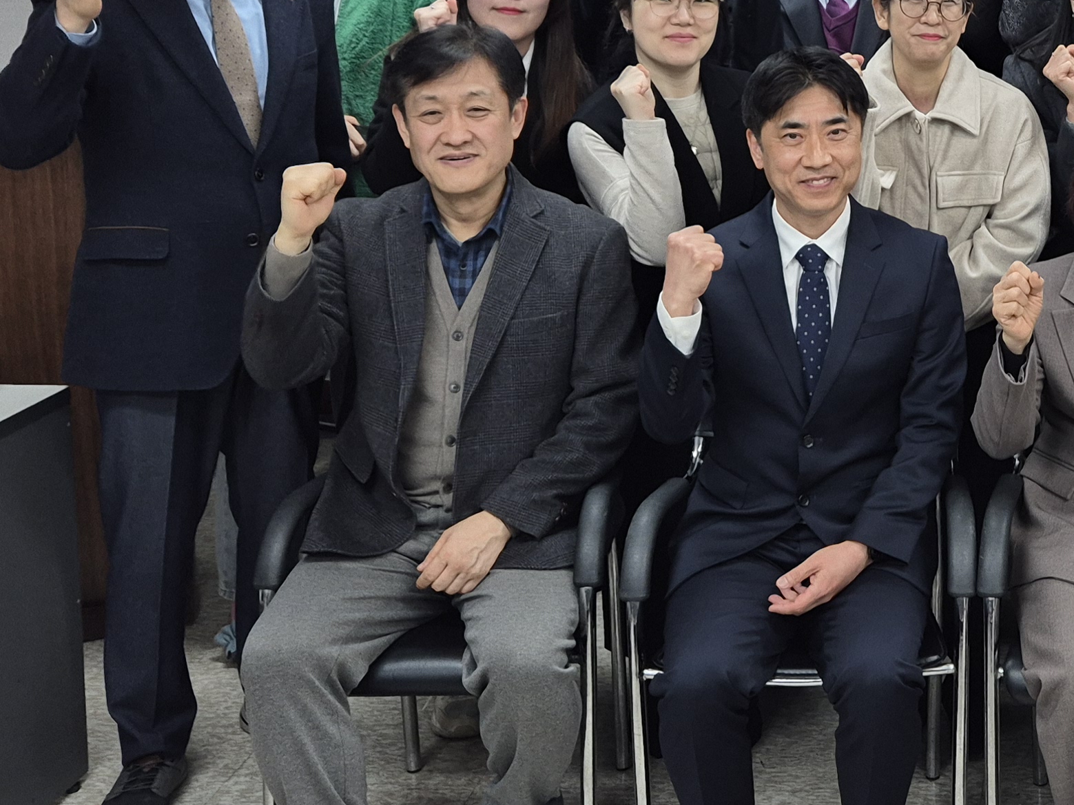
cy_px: 135
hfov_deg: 30.9
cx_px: 1003
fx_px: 1830
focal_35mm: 59
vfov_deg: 24.3
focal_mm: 5.4
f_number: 1.8
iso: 100
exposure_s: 1/120
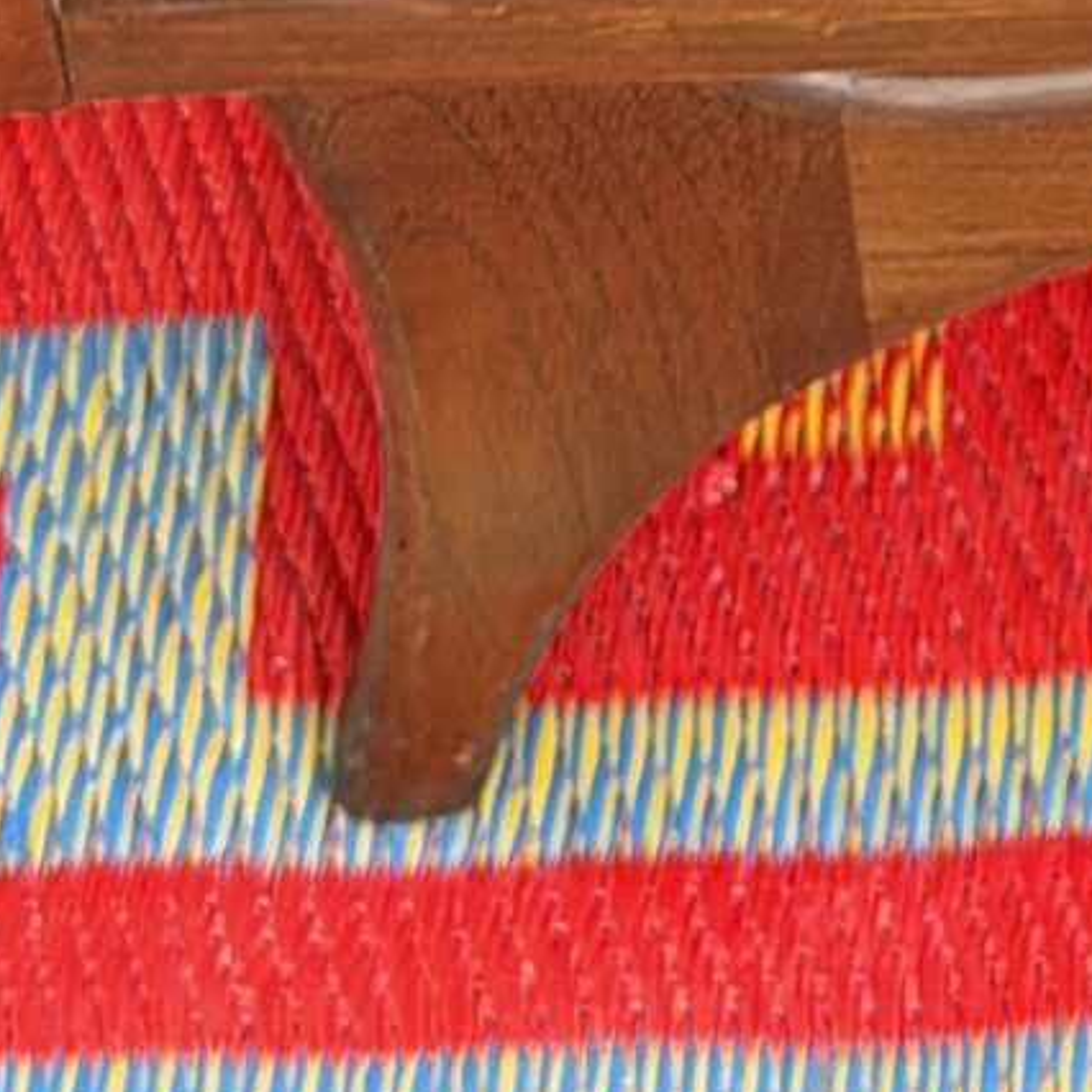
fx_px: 9101
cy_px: -1784
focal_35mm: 255
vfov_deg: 6.4
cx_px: 2030
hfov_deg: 6.7
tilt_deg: -38.1
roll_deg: -0.9
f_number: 1.78
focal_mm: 6.76
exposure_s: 1/142
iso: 50
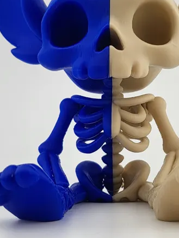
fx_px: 503
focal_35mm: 73
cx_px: 115
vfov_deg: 26.6
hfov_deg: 20.1
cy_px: 107
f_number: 1.8
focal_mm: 5
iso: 40
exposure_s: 1/1429
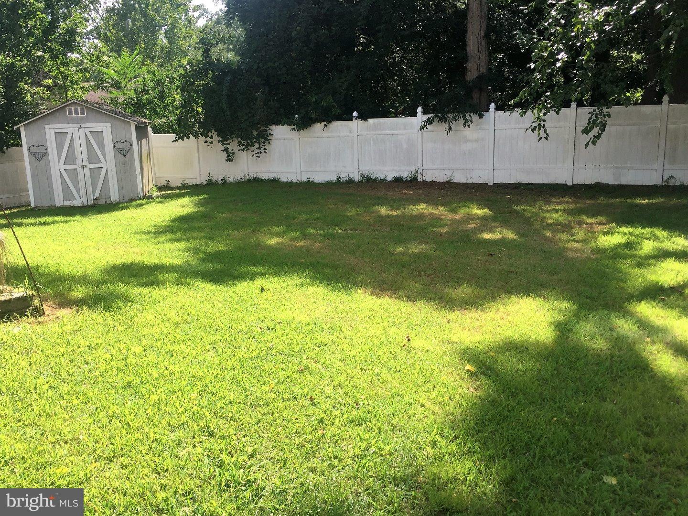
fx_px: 576
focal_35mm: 29
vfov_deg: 48.2
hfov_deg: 61.7
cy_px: 258
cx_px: 344
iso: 32
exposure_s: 1/659
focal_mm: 4.15
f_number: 2.2
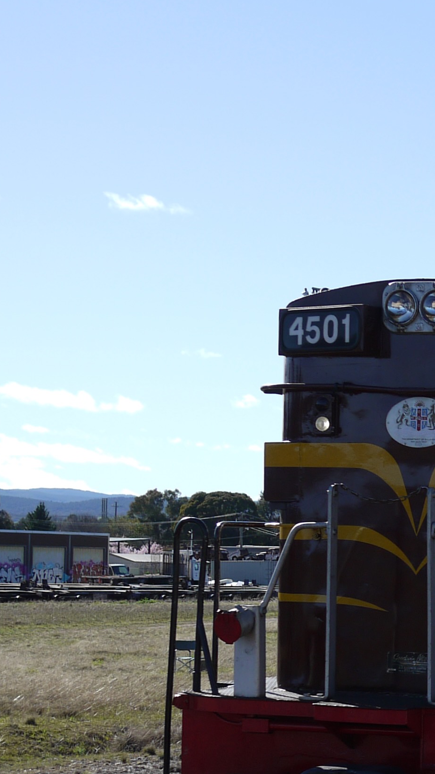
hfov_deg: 10.9
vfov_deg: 20.0
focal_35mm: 106
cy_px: 597
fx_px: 2173
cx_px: 708
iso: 100
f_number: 3.5
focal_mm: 20
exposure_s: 1/1300
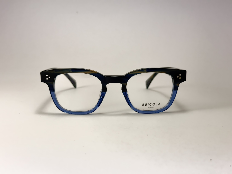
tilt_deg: -8.5
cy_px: 87
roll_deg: -0.3
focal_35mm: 48
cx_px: 116
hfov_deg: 39.7
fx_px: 322
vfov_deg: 30.3
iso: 64
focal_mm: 6.76
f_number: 1.78
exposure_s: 1/100
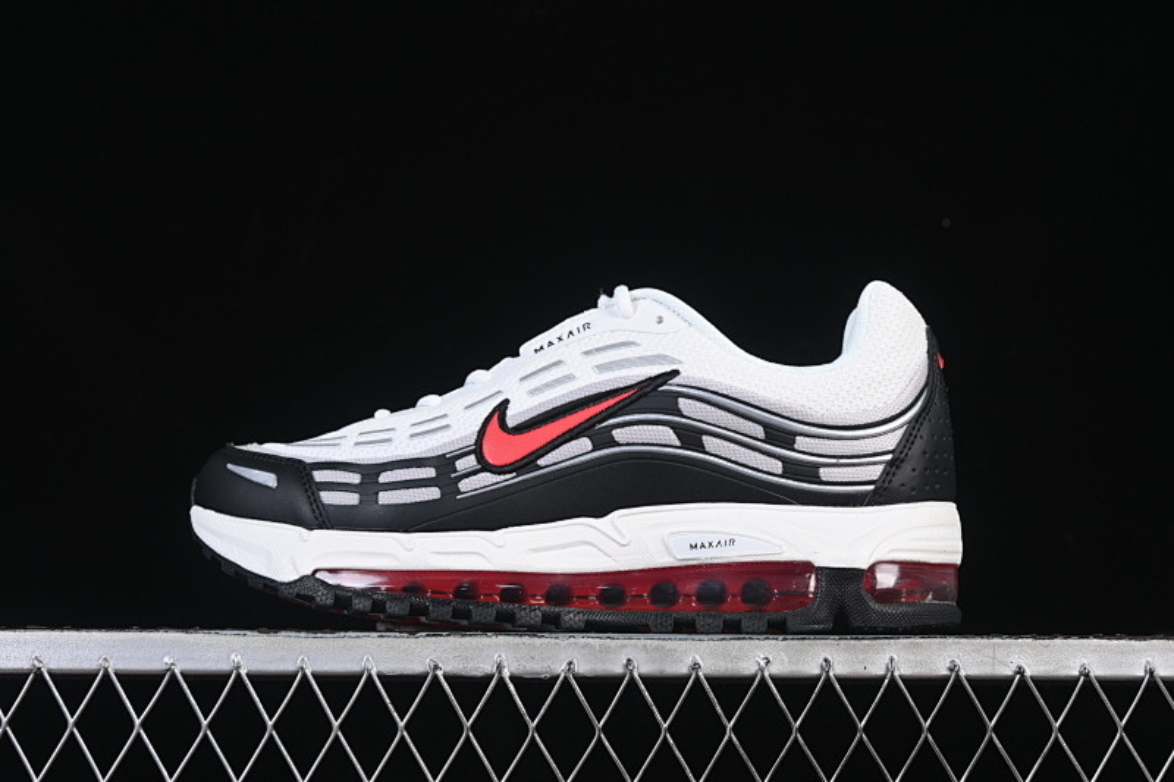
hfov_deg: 27.0
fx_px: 2445
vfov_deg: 18.2
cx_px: 587
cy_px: 391
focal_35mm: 75
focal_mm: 50
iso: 160
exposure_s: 1/60
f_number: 8
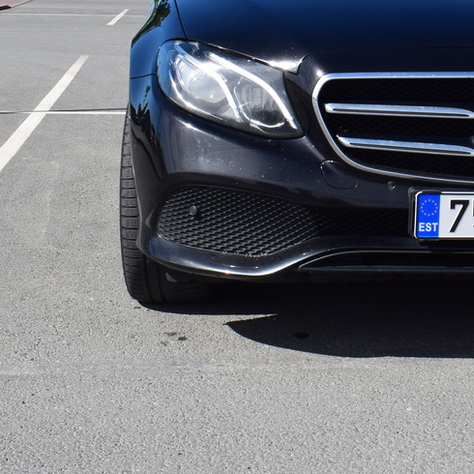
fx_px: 1162
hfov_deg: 22.4
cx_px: 437
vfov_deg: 22.7
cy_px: 80
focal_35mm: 75
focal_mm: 18
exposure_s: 1/500
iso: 400
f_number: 11
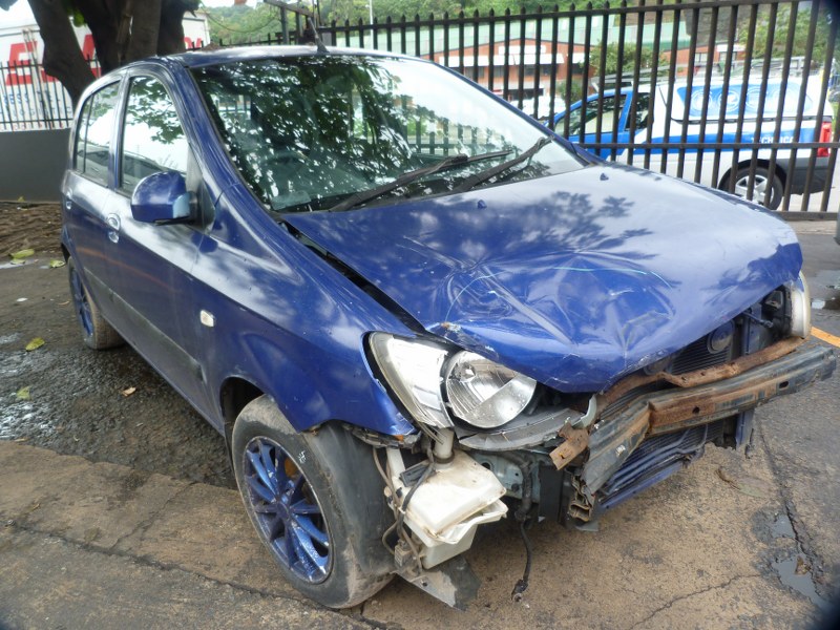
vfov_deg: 54.9
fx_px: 607
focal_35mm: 25
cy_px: 315
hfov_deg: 69.4
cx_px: 420
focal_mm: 4.5
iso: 80
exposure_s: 1/80
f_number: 2.8
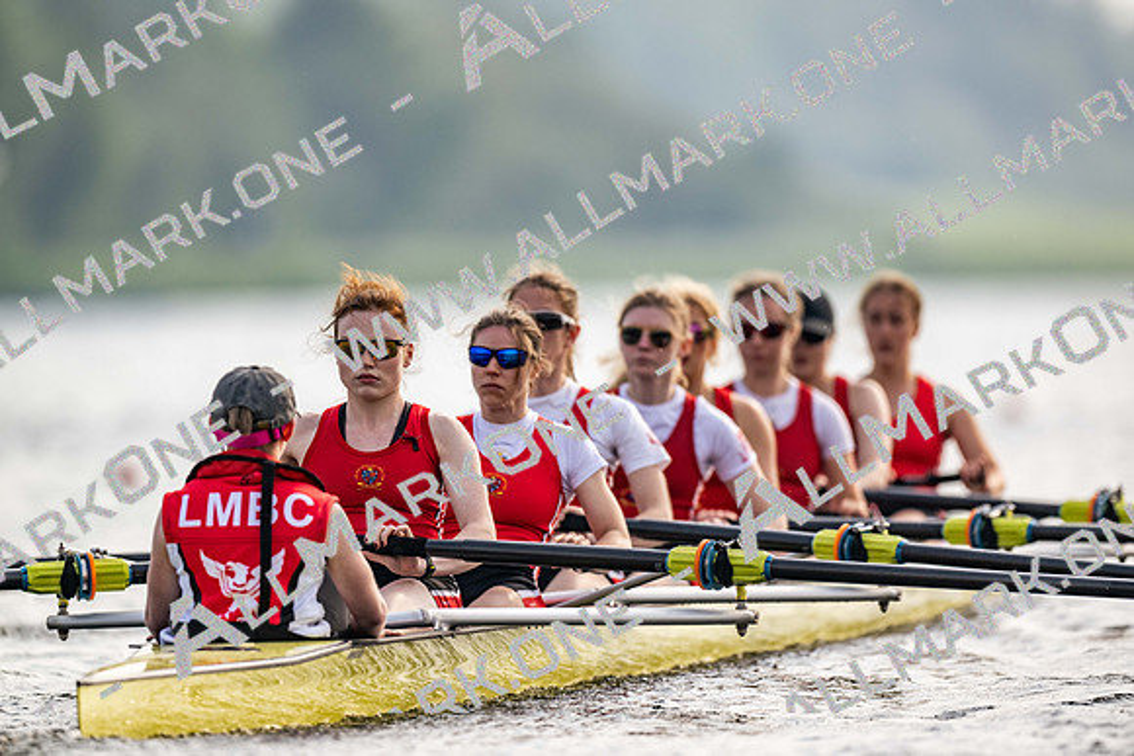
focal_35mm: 600
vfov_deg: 2.3
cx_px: 567
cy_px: 378
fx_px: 18904
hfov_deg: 3.4
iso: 360
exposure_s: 1/2500
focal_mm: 600
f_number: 4
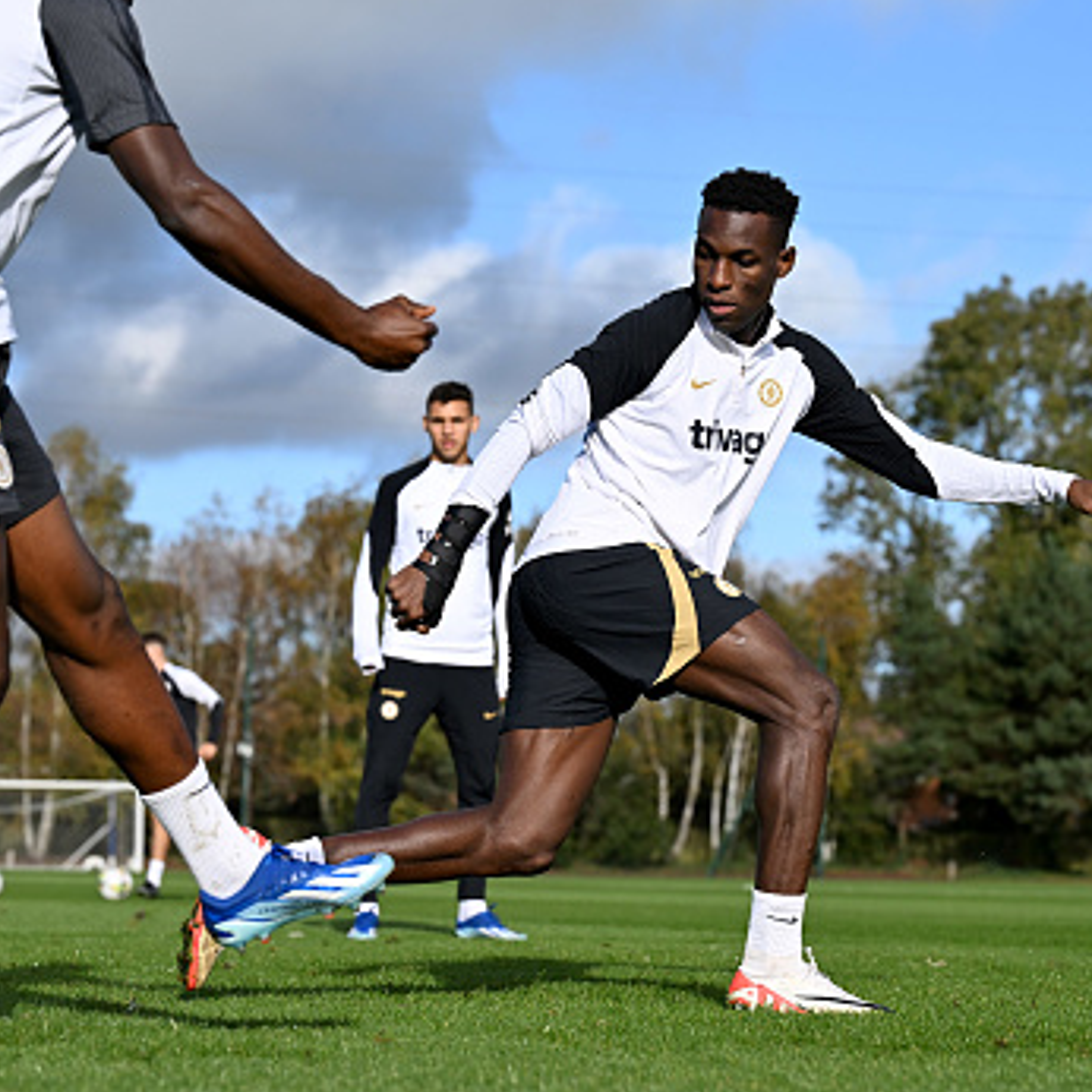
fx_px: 3640
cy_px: 540
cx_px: 578
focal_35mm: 102
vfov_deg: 17.1
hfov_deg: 17.1
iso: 400
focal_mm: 70
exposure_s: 1/5000
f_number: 4
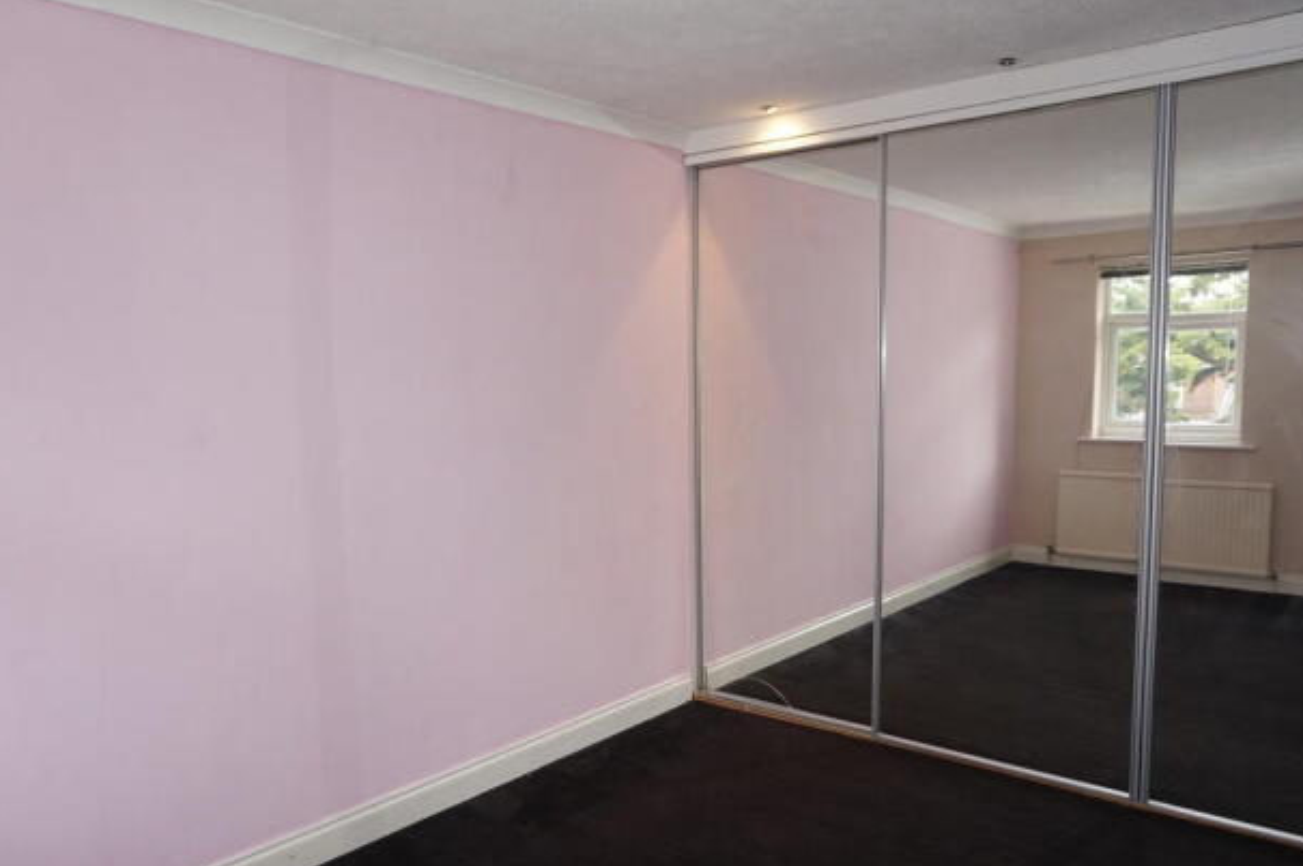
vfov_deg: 49.4
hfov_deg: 69.4
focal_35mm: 26
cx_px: 613
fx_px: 940
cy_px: 465
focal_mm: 16
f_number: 3.5
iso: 800
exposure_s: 1/160
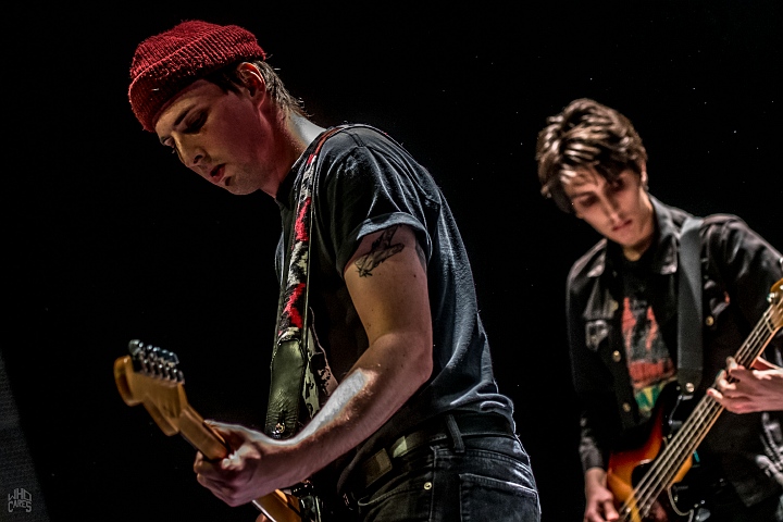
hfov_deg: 19.5
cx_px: 392
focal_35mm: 105
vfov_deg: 13.0
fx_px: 2284
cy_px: 261
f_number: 2.8
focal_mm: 70
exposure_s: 1/100
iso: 4000
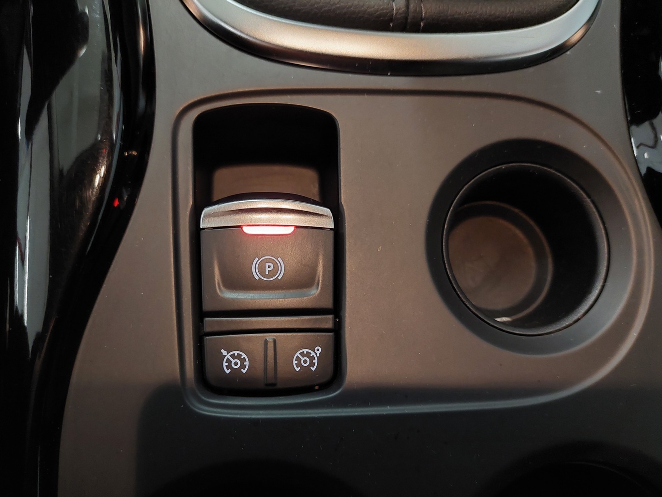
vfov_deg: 51.3
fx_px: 516
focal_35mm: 27
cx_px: 320
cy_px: 263
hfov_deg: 65.3
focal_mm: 5.23
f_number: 1.8
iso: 640
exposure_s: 1/25
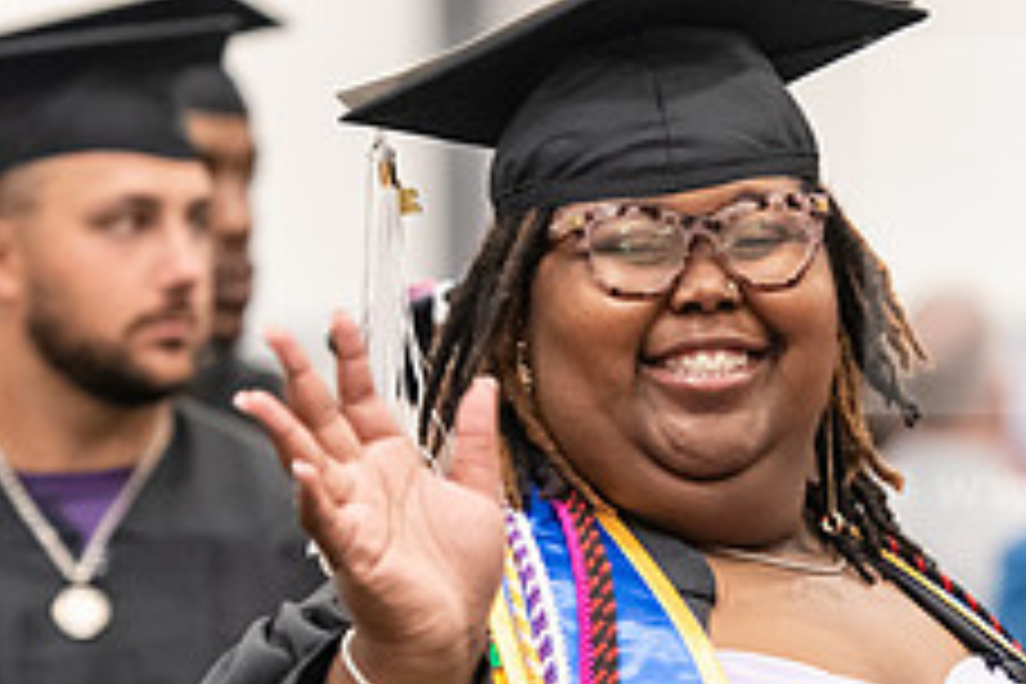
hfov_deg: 6.0
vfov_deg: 4.0
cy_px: 583
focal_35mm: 344
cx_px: 729
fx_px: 9803
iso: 3200
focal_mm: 135
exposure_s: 1/200
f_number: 3.2
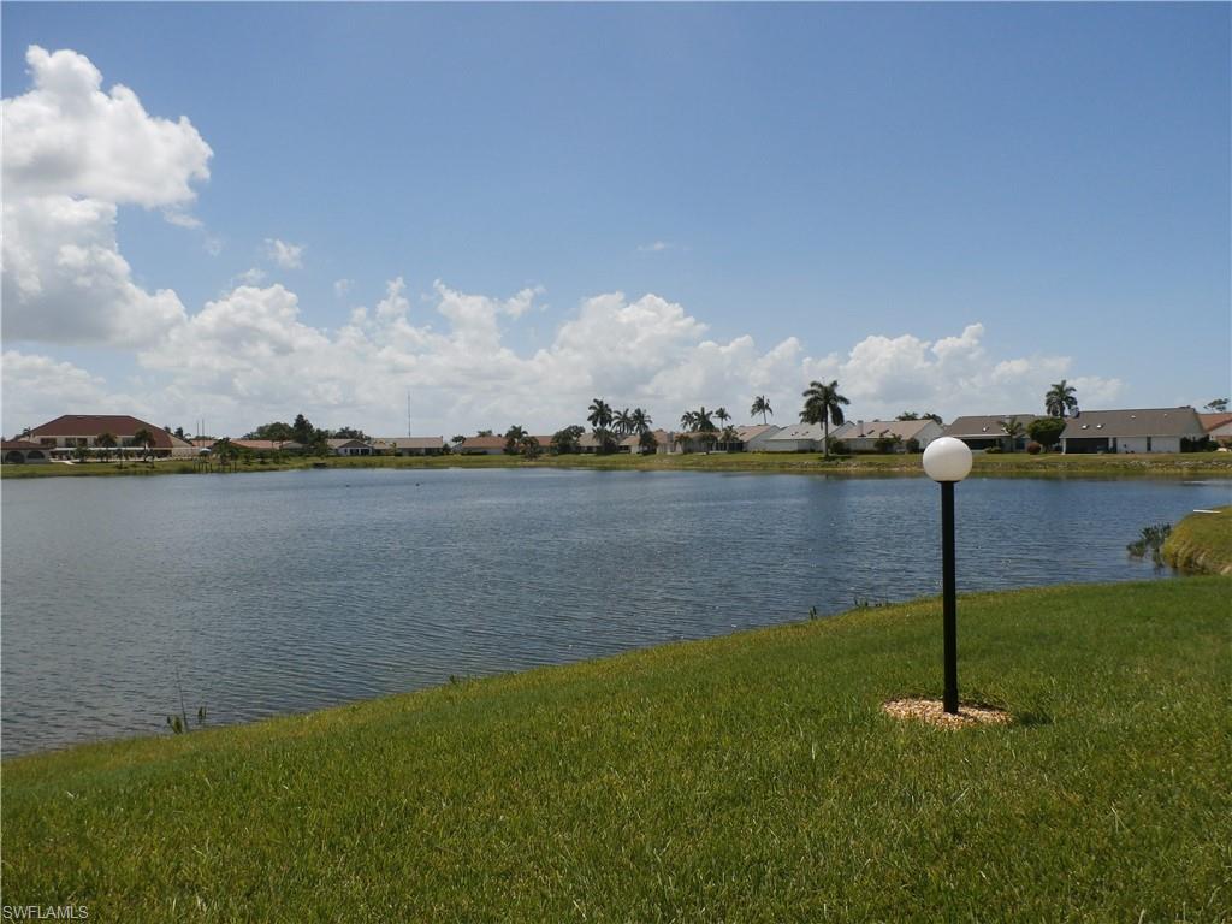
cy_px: 462
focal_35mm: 25
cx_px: 616
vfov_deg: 54.9
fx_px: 890
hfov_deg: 69.4
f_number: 8.7
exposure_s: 1/400
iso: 100
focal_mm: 4.5
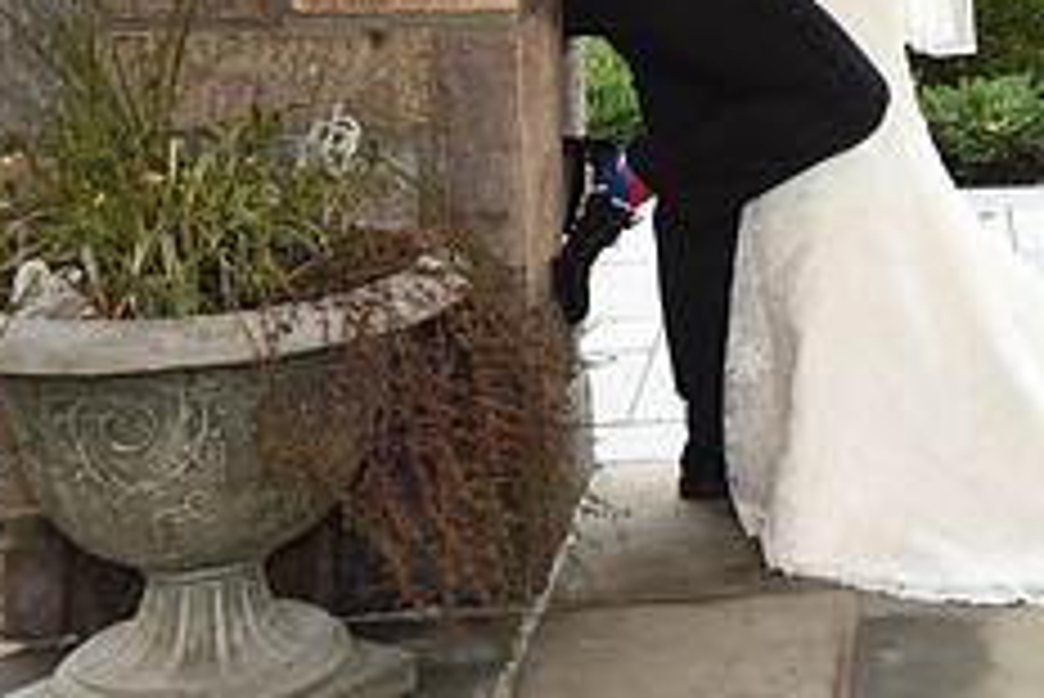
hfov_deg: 20.0
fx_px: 2757
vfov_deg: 14.1
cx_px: 1274
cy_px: -52
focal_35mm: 95
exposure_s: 1/160
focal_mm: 38
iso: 1000
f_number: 9
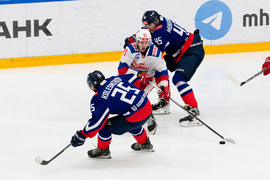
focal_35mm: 344
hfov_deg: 6.0
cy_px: 88
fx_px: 2577
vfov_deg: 4.0
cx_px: 88
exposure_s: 1/1000
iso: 2000
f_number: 5.6
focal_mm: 150
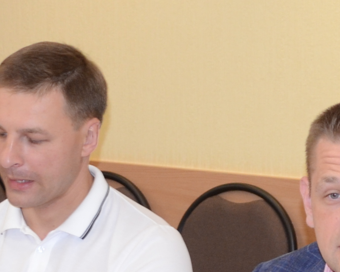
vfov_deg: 8.7
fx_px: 1781
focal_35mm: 177
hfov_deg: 10.9
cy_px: 183
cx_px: 292
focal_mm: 24
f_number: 4
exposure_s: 1/60
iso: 400
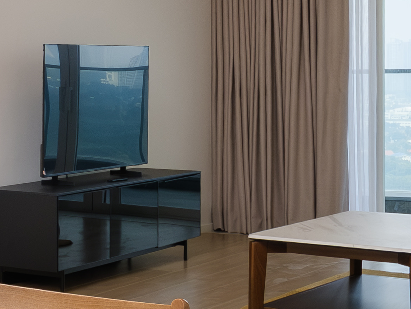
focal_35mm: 96
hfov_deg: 17.8
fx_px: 1140
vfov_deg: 15.4
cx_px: -241
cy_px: 126
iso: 500
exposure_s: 1/160
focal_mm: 12.7
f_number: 8
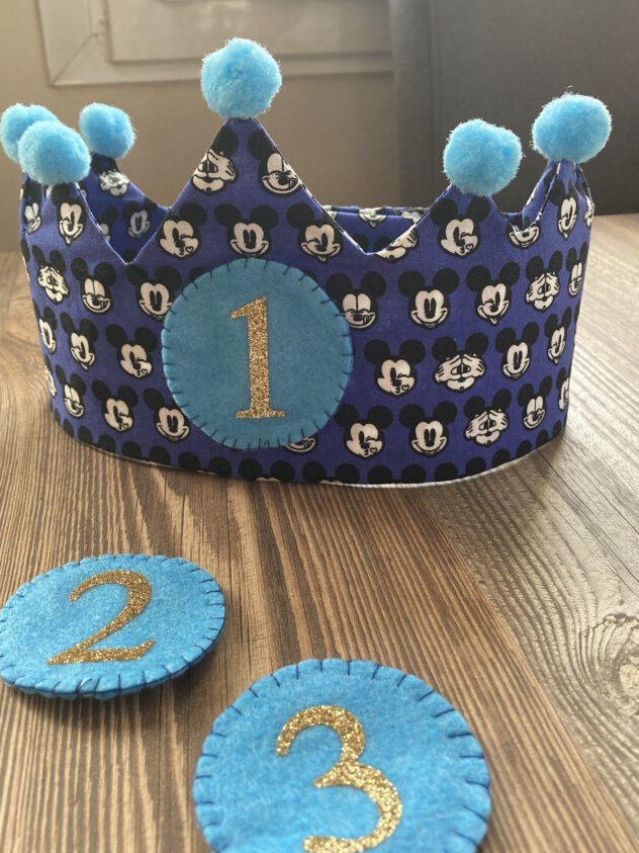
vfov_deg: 53.9
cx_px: 292
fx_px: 837
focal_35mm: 34
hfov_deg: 41.7
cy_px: 450
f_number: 1.8
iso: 100
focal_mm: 3.99
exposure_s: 1/60
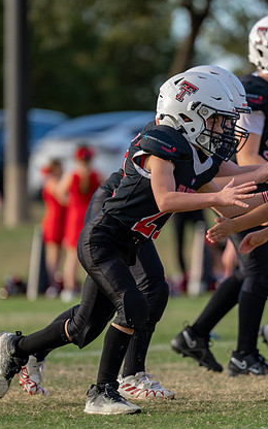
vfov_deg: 5.4
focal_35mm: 389
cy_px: 225
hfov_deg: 3.4
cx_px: 141
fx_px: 4546
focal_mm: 200
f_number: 2.8
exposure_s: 1/1000
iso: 160
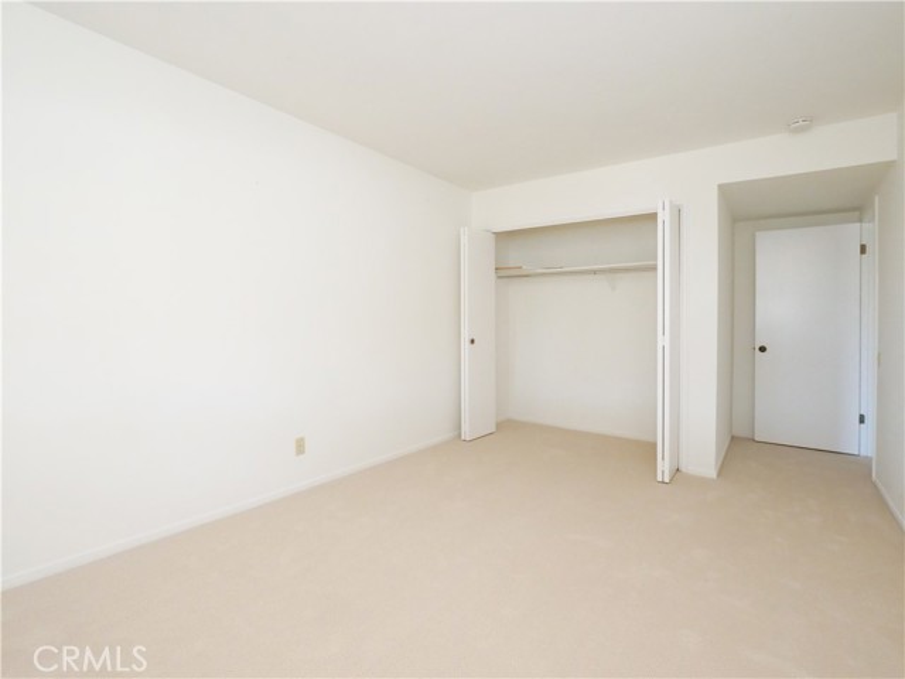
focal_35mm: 16
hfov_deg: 94.5
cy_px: 340
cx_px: 452
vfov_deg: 78.1
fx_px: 418
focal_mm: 8
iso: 3200
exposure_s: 1/125
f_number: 8
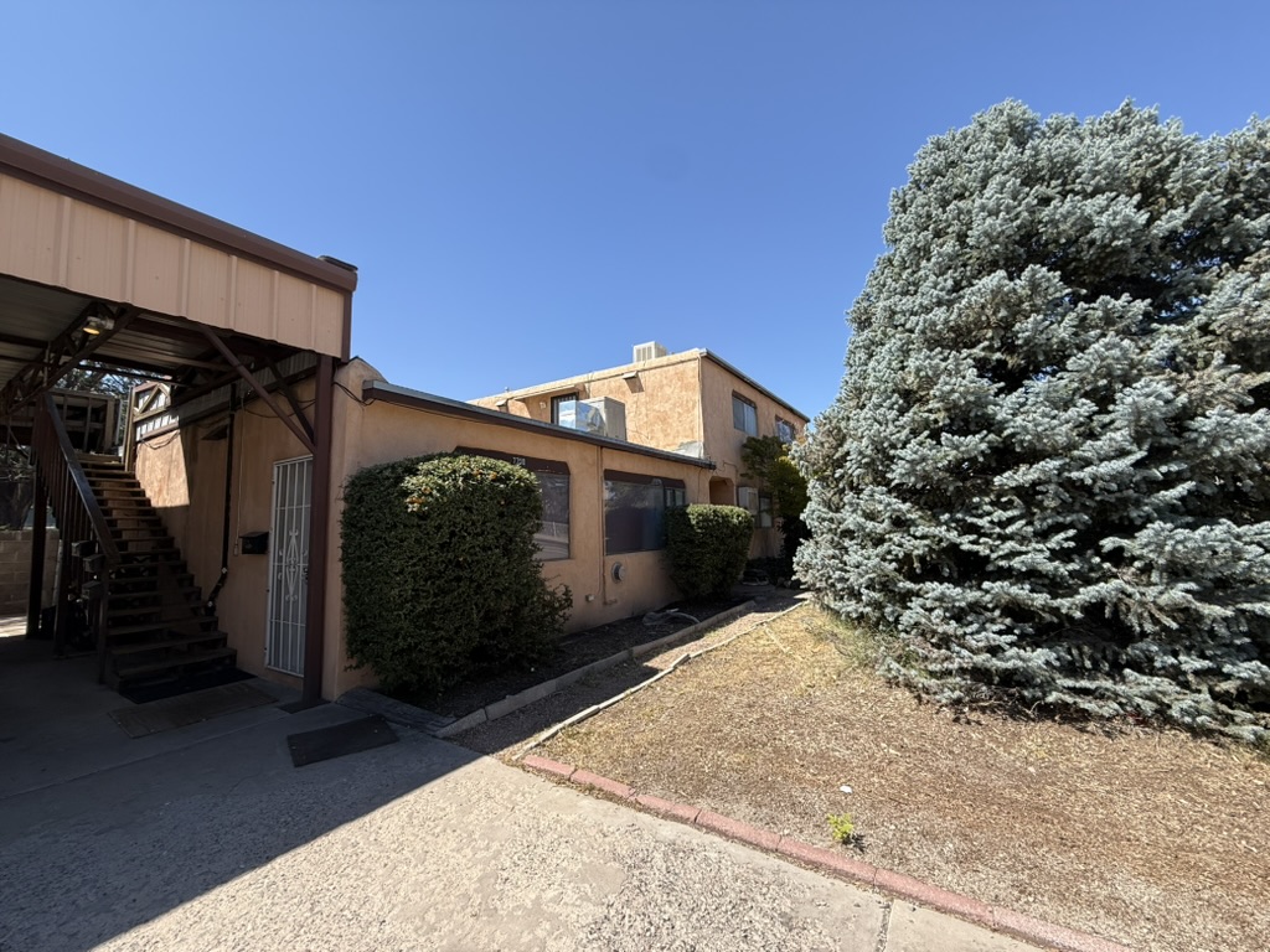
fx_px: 514
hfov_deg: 102.1
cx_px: 635
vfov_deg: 85.7
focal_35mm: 14
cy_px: 476
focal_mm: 2.22
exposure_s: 1/985
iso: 50
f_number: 2.2
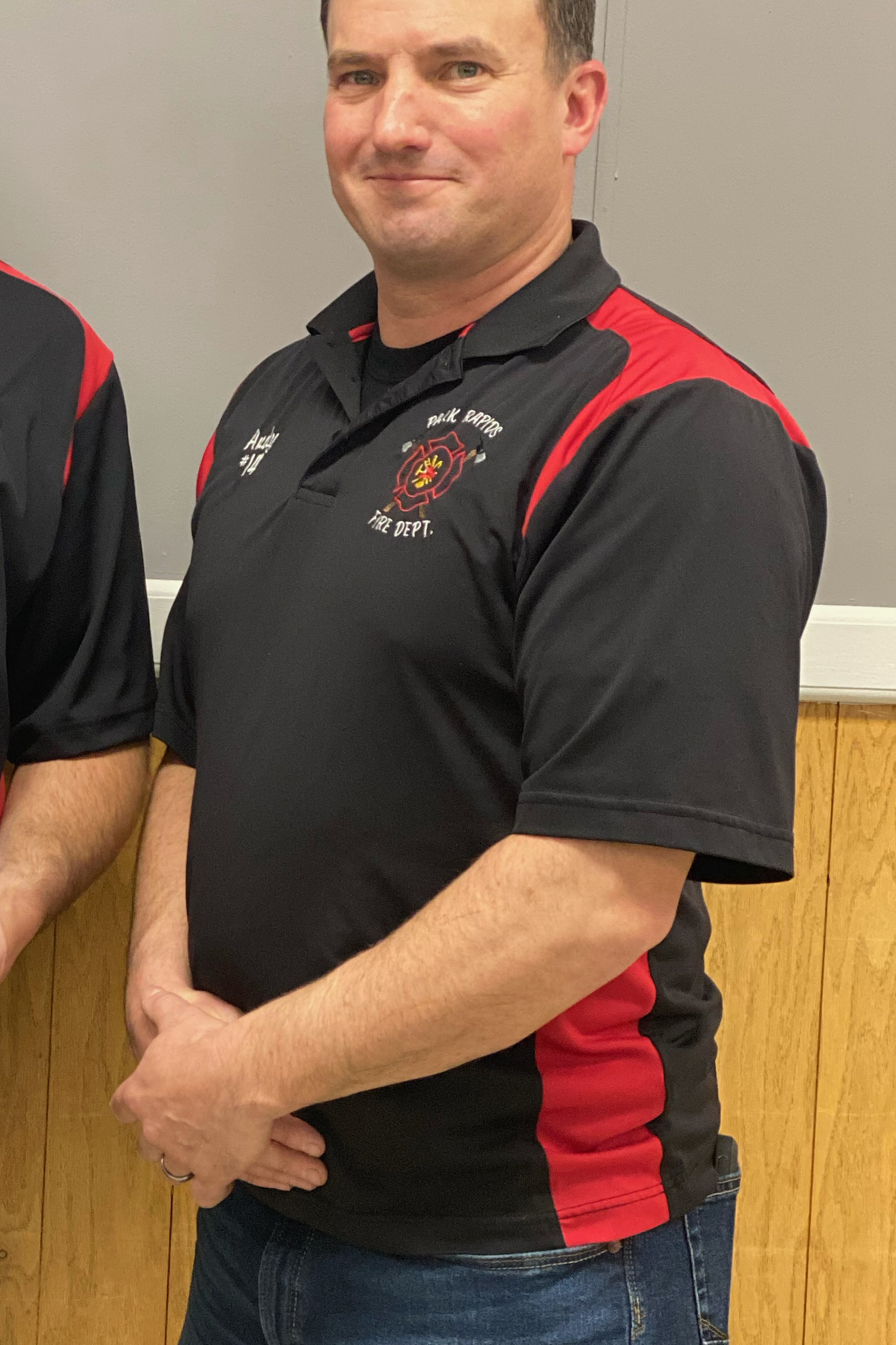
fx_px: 3472
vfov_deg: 21.9
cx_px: 45
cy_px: 636
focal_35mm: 93
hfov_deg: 14.5
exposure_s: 1/40
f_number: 2
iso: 160
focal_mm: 6
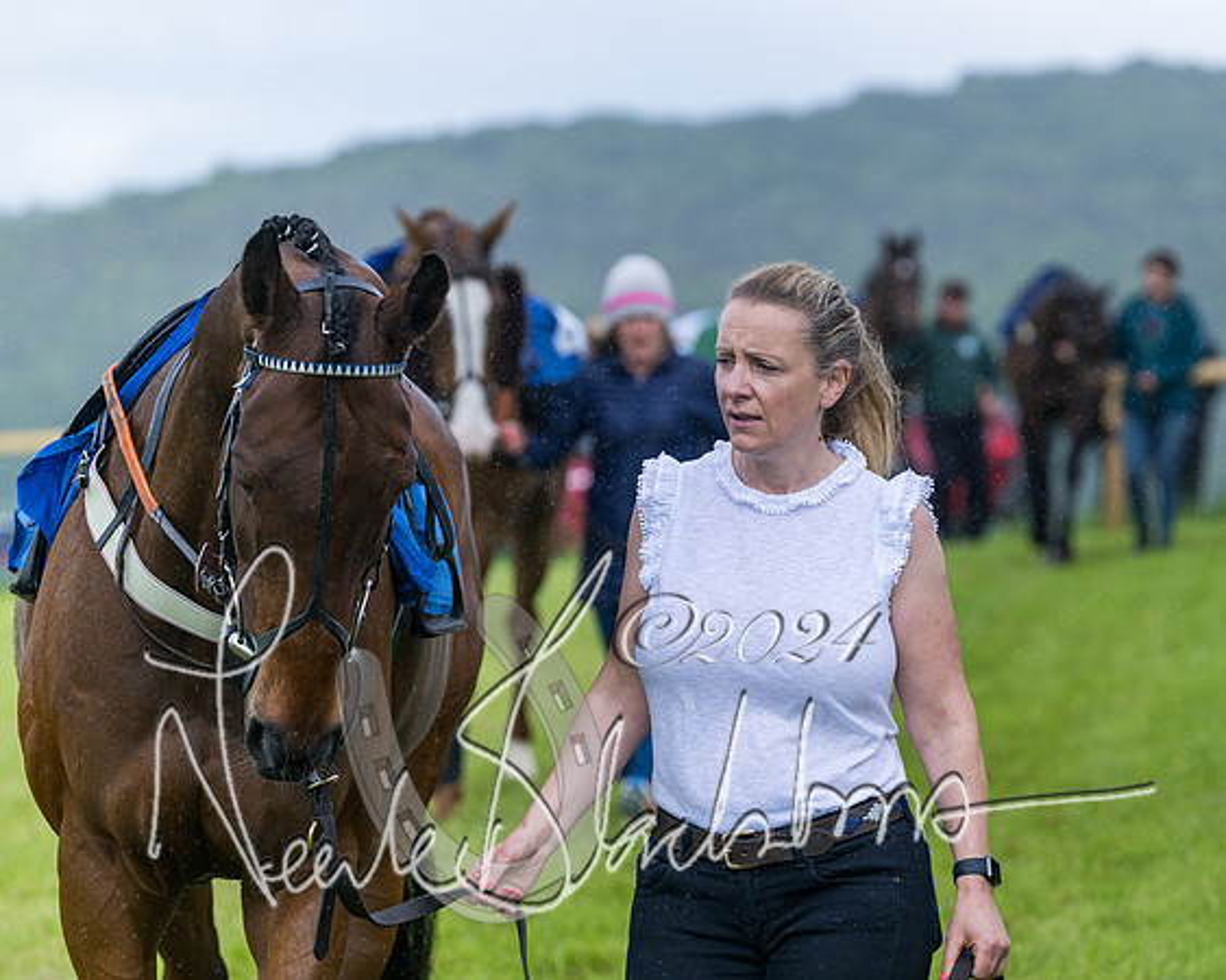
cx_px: 857
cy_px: 409
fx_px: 6660
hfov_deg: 10.5
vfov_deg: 8.4
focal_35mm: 184
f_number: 4
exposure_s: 1/2500
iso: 400
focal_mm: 140
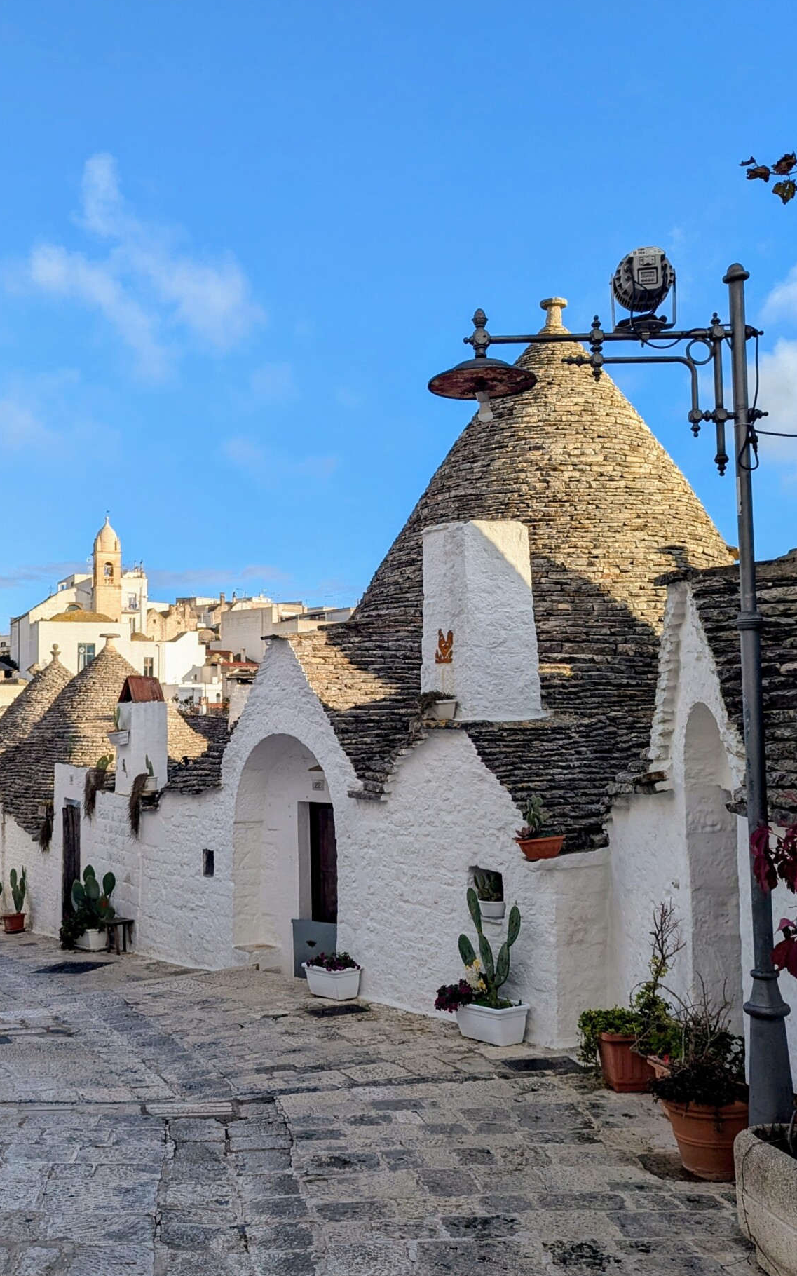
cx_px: 295
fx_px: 1217
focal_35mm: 35
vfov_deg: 55.3
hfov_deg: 36.0
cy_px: 639
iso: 42
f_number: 1.85
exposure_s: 1/2058
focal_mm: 6.81
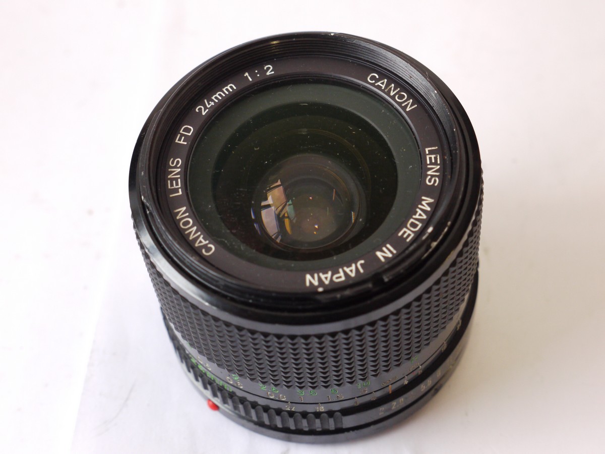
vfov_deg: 18.9
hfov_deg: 25.0
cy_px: 227
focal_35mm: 78
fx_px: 1363
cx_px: 302
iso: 800
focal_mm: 39
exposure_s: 1/50
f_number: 7.1
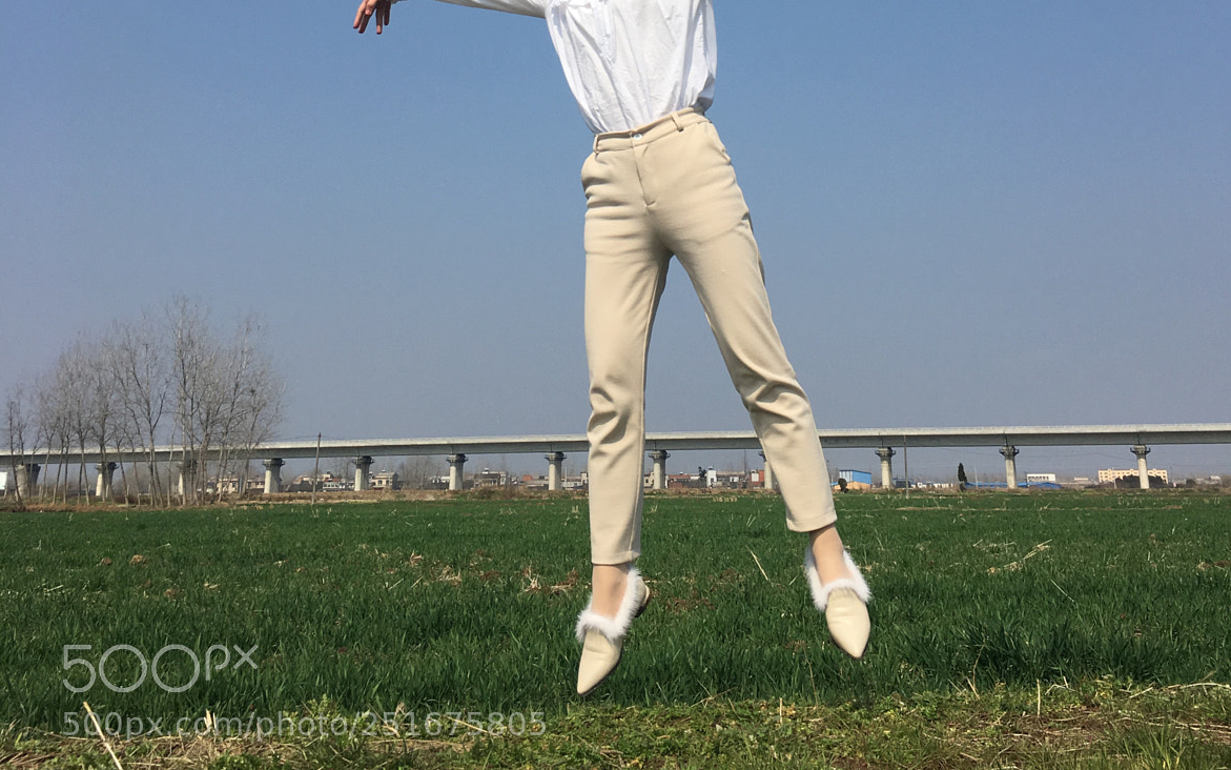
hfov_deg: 47.2
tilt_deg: +22.0
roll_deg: -0.2
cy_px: -35
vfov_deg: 28.3
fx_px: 1409
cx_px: 628
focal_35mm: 42
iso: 25
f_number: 2.2
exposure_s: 1/2331
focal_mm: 4.15
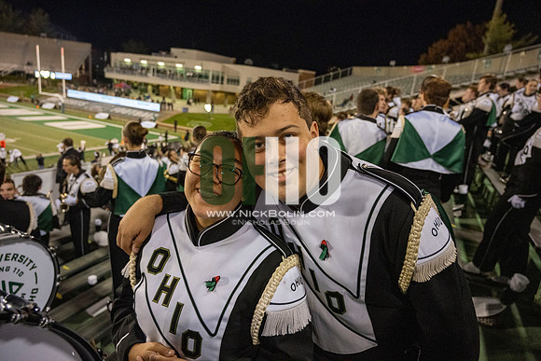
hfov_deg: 73.7
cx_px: 270
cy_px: 180
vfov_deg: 53.2
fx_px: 361
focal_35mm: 24
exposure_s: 1/500
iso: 3200
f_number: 4
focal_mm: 24
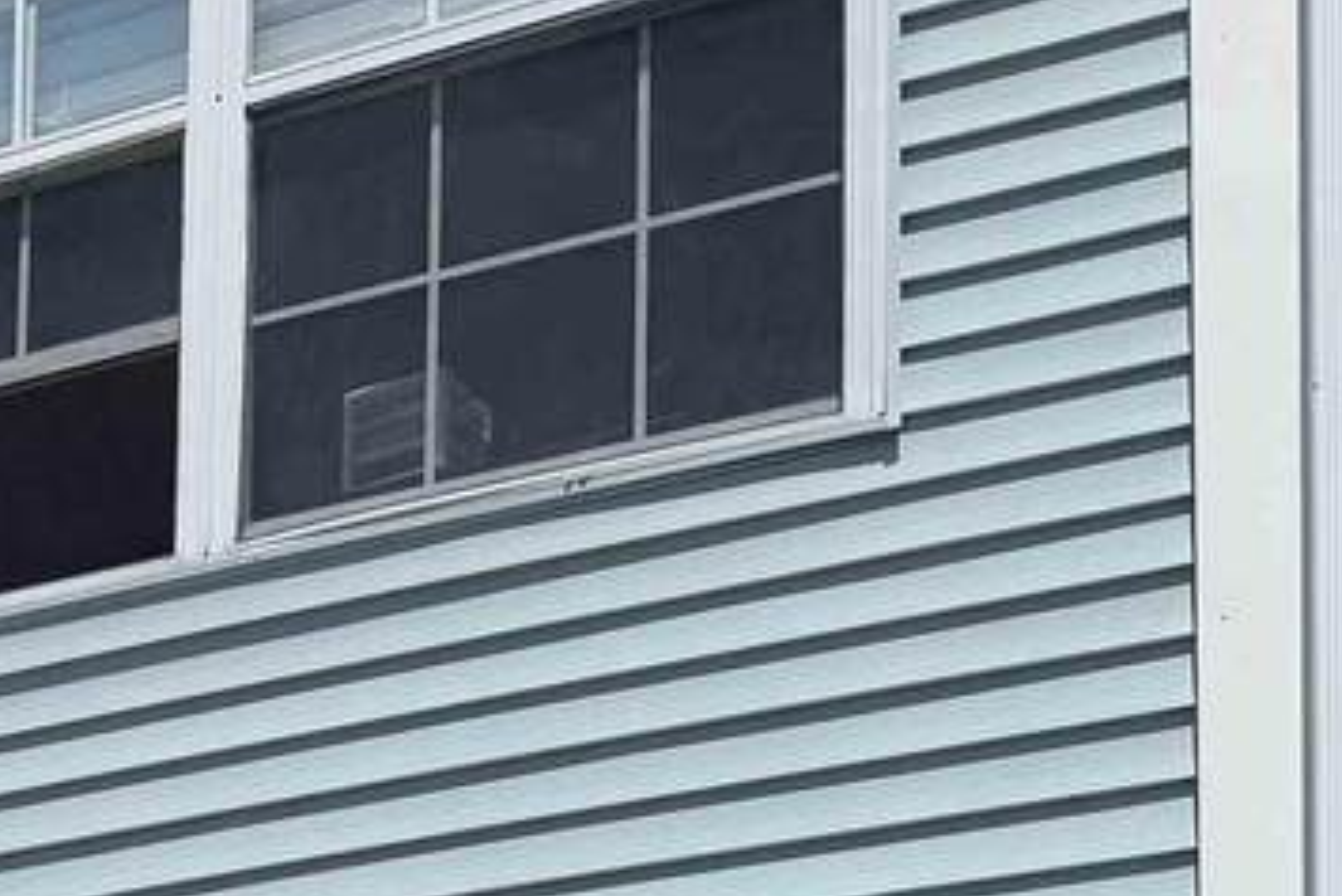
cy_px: 1773
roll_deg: -1.7
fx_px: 3356
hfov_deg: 20.3
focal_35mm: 90
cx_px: -503
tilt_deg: +4.4
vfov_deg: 13.2
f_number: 1.78
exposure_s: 1/9091
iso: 80
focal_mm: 6.76
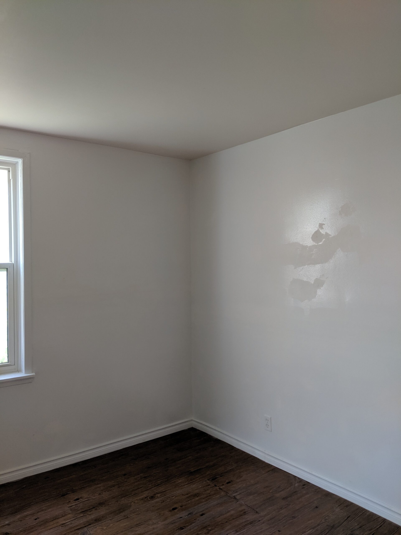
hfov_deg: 51.4
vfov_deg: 65.3
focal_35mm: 27
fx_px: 417
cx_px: 200
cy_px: 268
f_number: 1.8
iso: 100
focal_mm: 4.44
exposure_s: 1/125
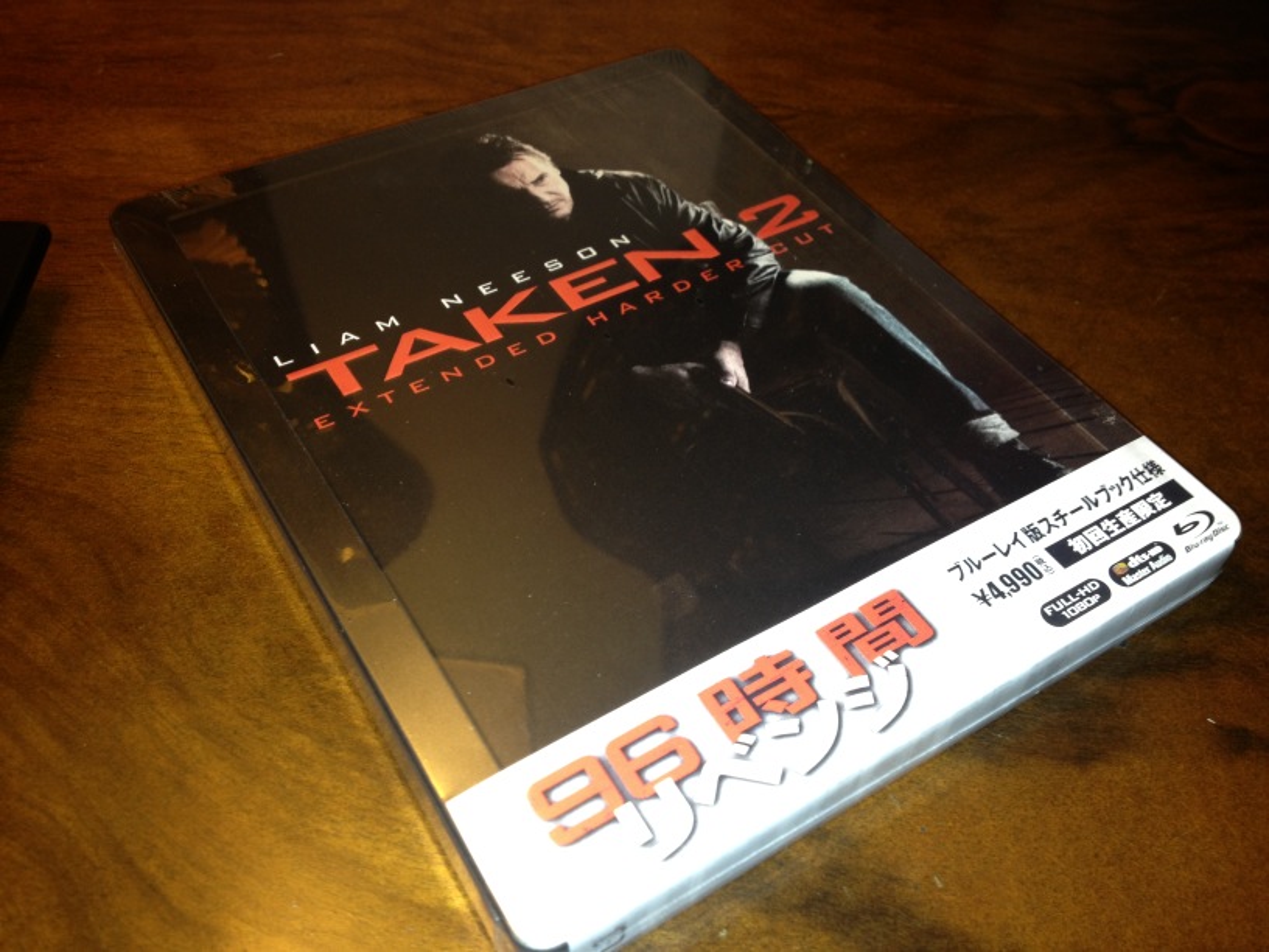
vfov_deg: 40.7
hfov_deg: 52.6
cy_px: 476
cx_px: 634
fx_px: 1283
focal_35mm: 35
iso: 50
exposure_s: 1/21
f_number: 2.4
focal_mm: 4.28
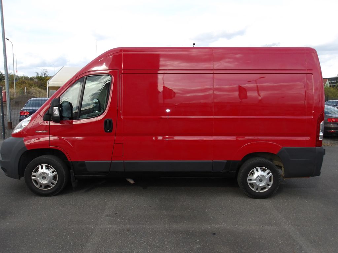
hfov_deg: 65.3
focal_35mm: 27
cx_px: 169
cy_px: 126
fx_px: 264
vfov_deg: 51.4
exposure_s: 1/700
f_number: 3
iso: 100
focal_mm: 4.9
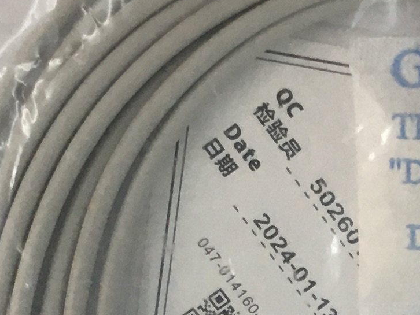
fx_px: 1954
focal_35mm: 161
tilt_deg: -73.5
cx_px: 480
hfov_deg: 12.0
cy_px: 463
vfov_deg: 9.0
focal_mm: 4.15
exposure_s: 1/33
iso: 50
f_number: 2.2
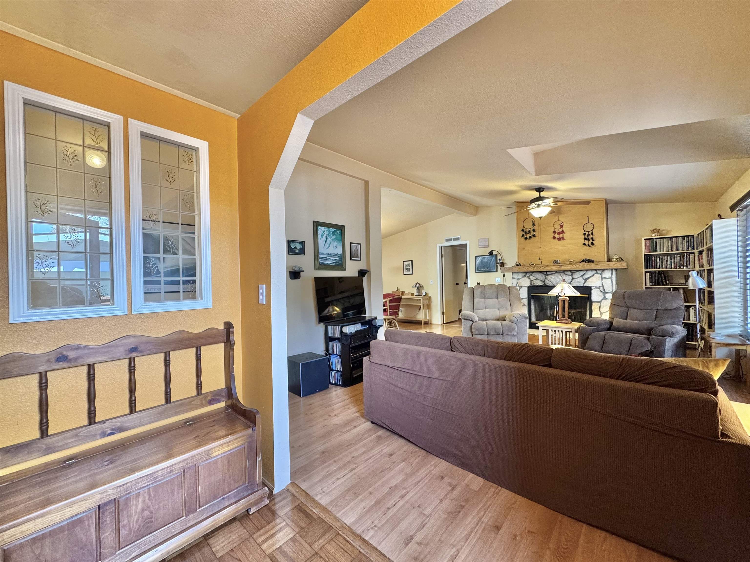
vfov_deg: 85.7
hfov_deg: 102.1
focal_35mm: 14
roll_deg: +1.4
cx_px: 375
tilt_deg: -1.0
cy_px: 281
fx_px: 303
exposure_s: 1/60
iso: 200
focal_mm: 2.22
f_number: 2.2
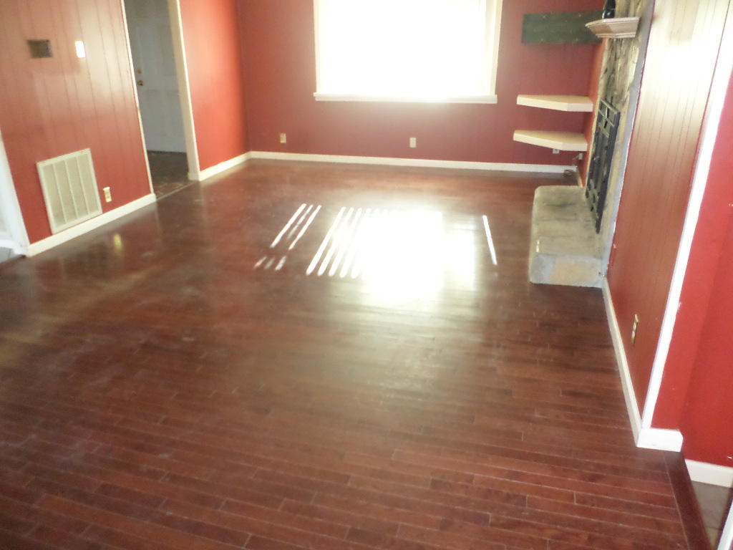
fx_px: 529
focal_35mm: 25
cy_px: 275
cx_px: 366
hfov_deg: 69.4
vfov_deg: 54.9
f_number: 2.5
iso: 480
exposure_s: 1/30
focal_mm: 4.5
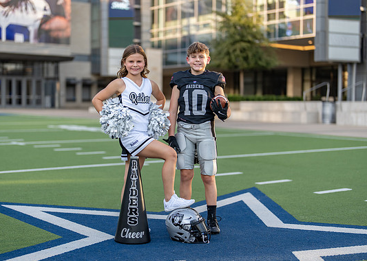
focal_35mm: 58
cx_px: 169
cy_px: 130
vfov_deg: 24.4
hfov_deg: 33.8
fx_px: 604
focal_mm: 50
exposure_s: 1/2000
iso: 100
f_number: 1.2
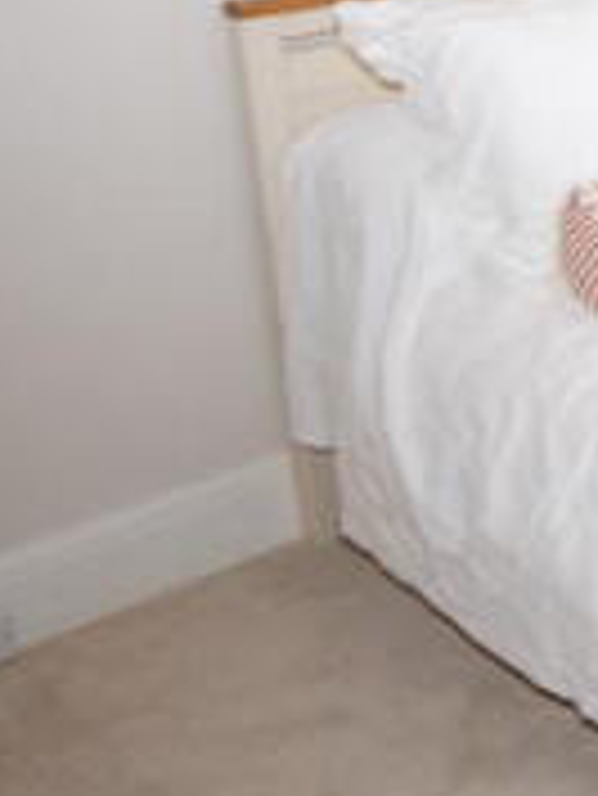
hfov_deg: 16.2
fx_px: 1472
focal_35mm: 64
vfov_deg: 28.5
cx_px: 1279
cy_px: 11
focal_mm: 12
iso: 200
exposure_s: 1/60
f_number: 4.5
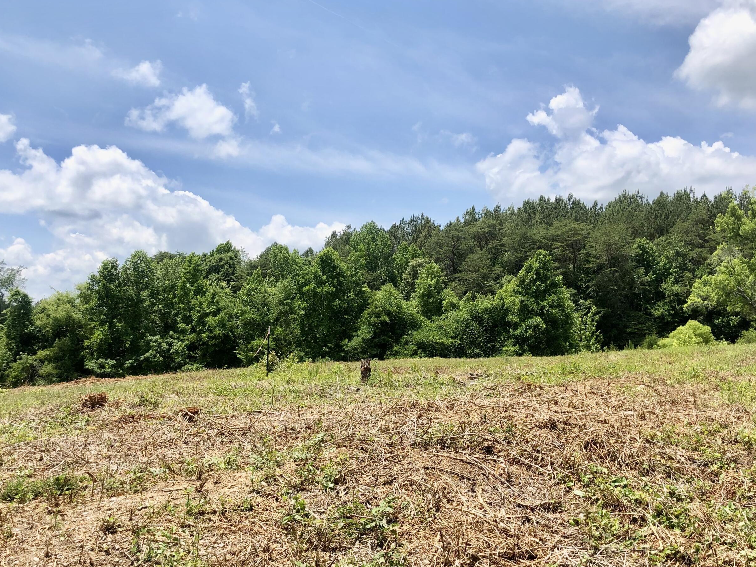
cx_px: 385
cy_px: 321
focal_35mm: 35
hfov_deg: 52.6
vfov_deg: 40.6
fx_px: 764
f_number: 1.8
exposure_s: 1/2404
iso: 20
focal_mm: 4
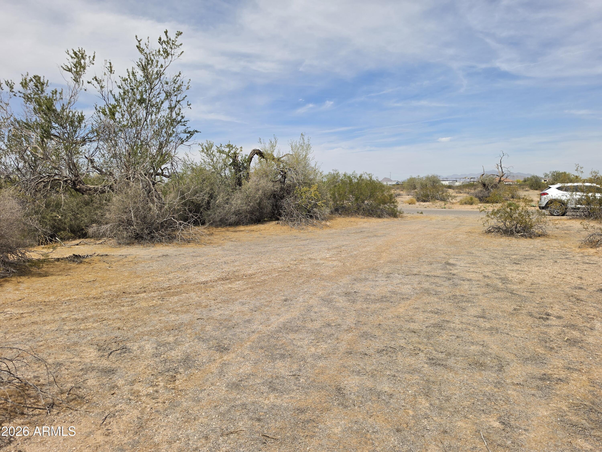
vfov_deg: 58.9
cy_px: 226
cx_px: 301
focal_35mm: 23
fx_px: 400
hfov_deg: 73.9
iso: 50
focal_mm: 6.5
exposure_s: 1/7939
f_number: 1.4
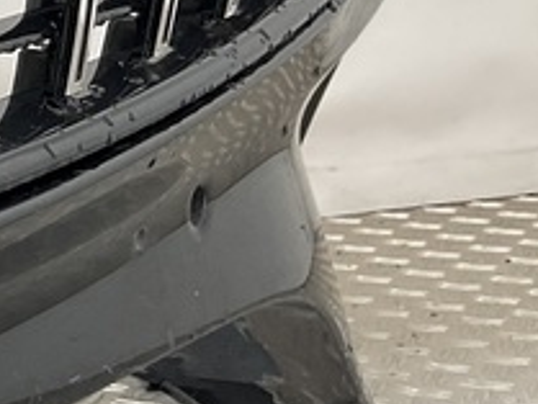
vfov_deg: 10.6
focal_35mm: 140
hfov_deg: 11.6
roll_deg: +3.7
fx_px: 2177
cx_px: -747
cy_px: 72
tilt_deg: -8.2
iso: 32
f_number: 1.8
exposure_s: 1/100
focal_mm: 3
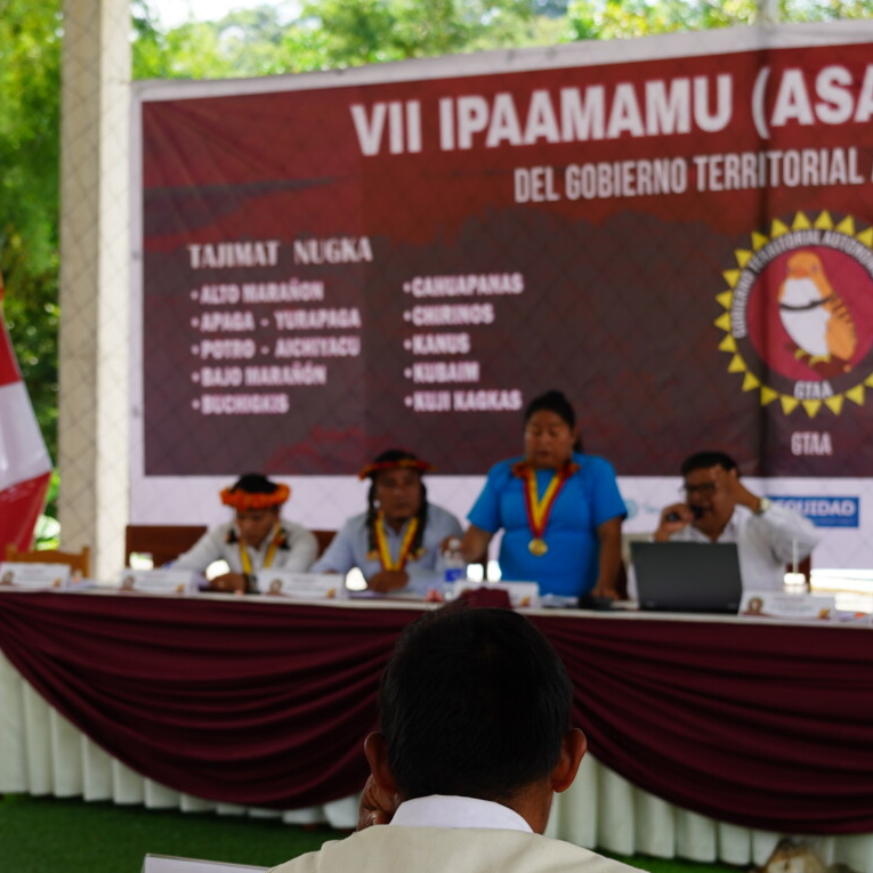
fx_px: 2454
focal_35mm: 86
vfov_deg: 20.2
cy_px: 511
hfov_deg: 20.1
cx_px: 322
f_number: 5.6
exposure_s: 1/100
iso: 100
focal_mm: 43
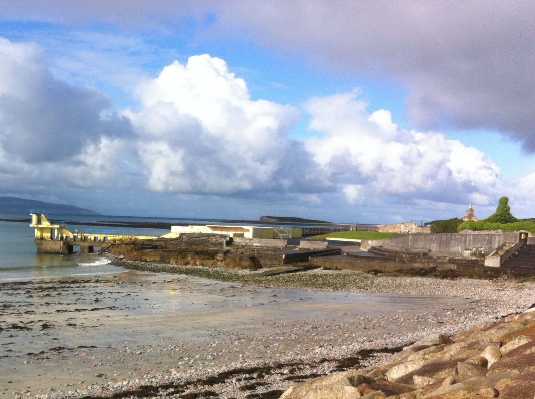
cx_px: 162
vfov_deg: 27.1
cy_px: 301
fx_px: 818
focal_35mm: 53
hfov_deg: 35.7
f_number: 2.8
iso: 80
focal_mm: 3.85
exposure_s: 1/1774
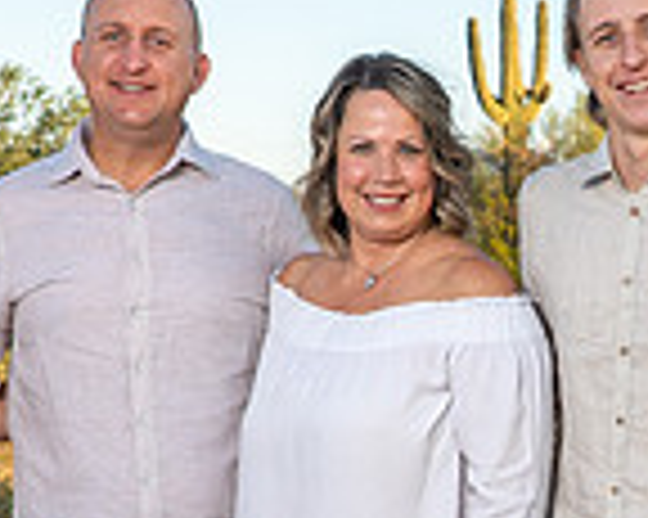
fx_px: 2242
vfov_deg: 12.9
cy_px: 556
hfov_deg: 16.3
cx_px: 554
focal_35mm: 117
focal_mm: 31
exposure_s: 1/160
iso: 100
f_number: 6.3
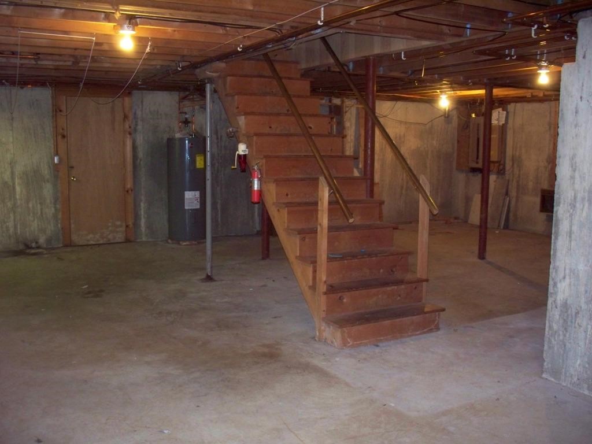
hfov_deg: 52.6
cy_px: 222
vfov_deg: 40.7
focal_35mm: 35
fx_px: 599
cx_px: 296
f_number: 2.8
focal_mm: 7.54
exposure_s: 1/30
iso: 400
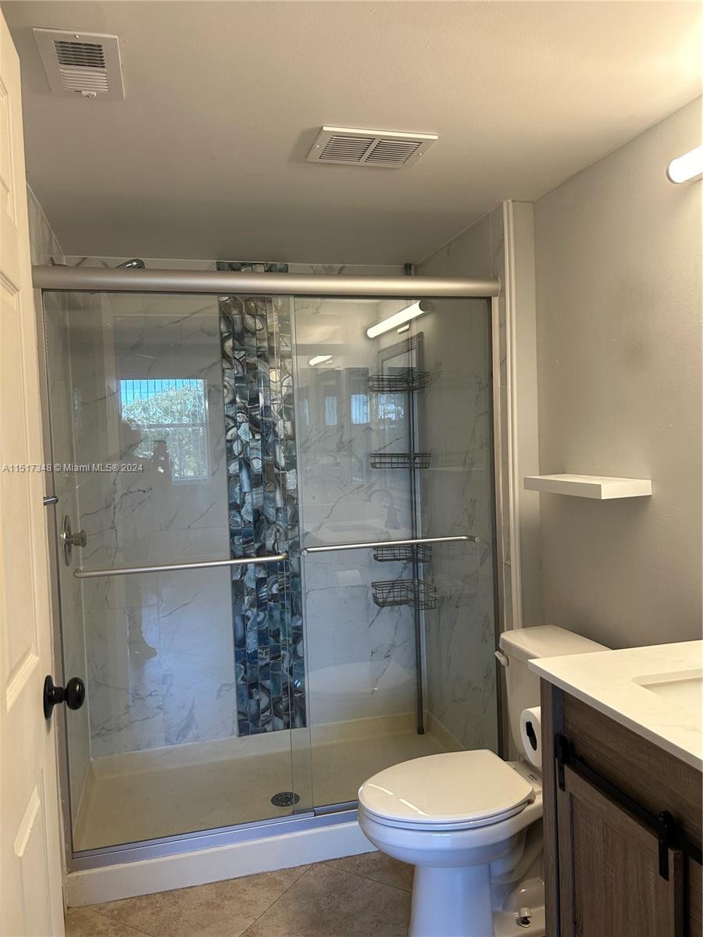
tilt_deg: -3.7
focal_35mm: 26
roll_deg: -0.2
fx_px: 704
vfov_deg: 67.3
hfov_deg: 53.1
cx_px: 352
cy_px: 468
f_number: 1.5
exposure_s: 1/120
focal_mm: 5.7
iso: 100
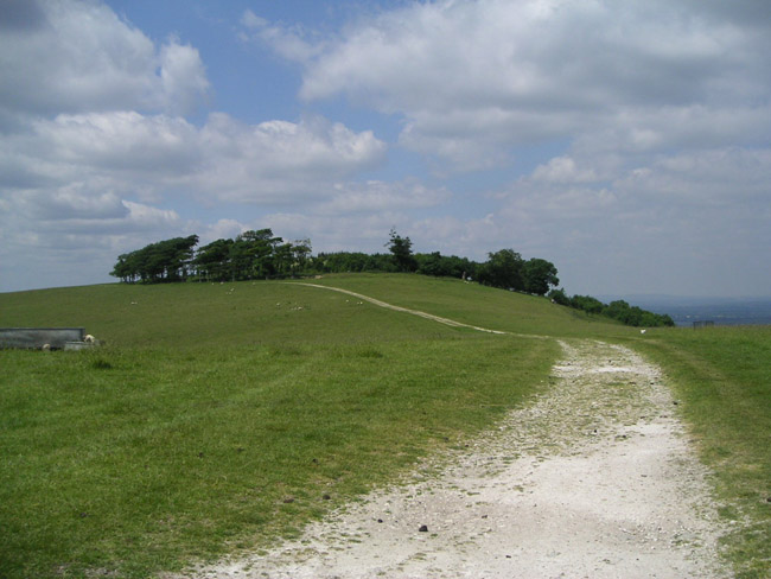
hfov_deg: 44.8
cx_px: 386
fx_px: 936
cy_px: 290
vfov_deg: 34.4
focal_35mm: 42
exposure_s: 1/350
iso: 50
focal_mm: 6.5
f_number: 6.7
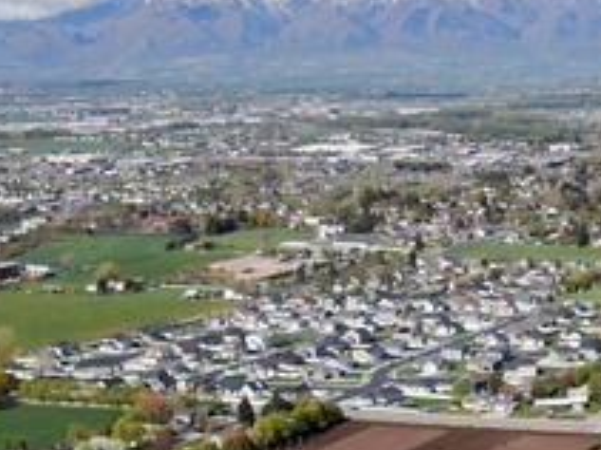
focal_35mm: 91
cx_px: 621
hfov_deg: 20.7
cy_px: 293
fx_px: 1579
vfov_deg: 16.2
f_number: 3.1
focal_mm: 5.22
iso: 400
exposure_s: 1/1000
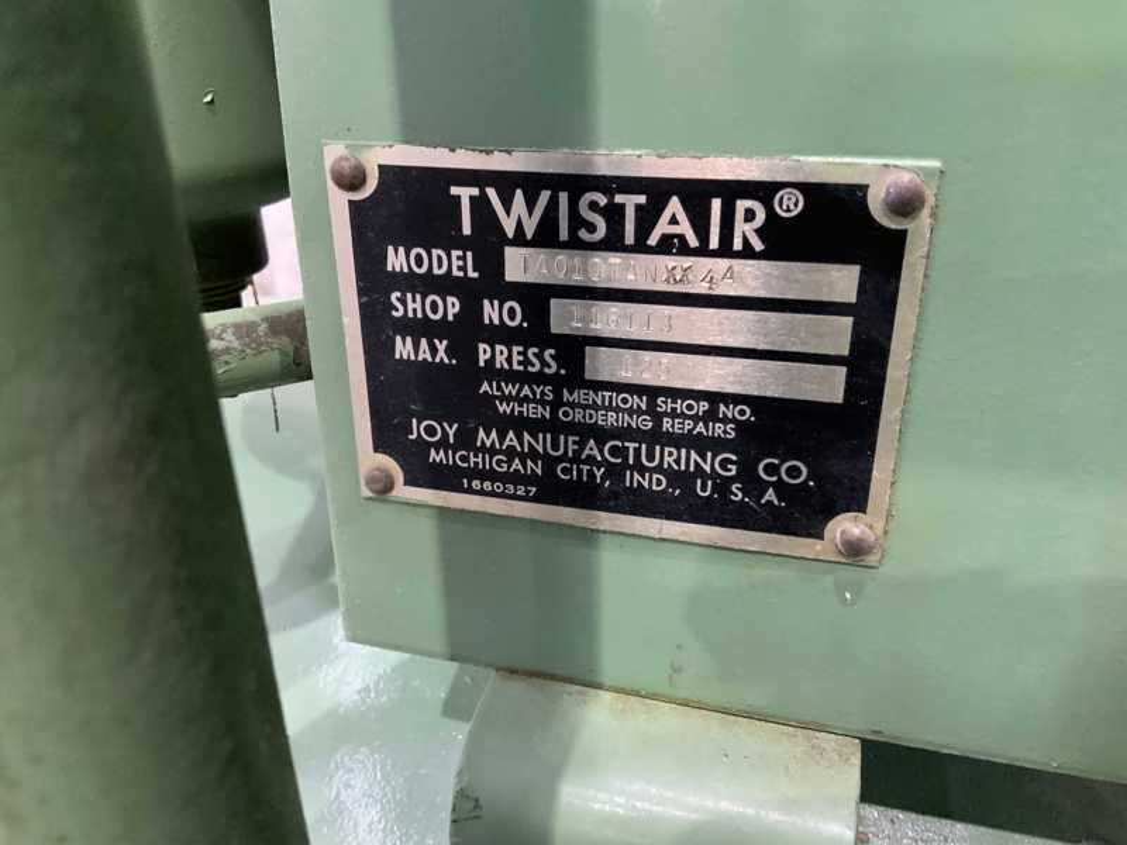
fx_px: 944
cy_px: 422
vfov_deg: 48.2
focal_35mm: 29
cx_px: 564
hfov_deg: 61.7
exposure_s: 1/30
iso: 250
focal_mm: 3
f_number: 1.8
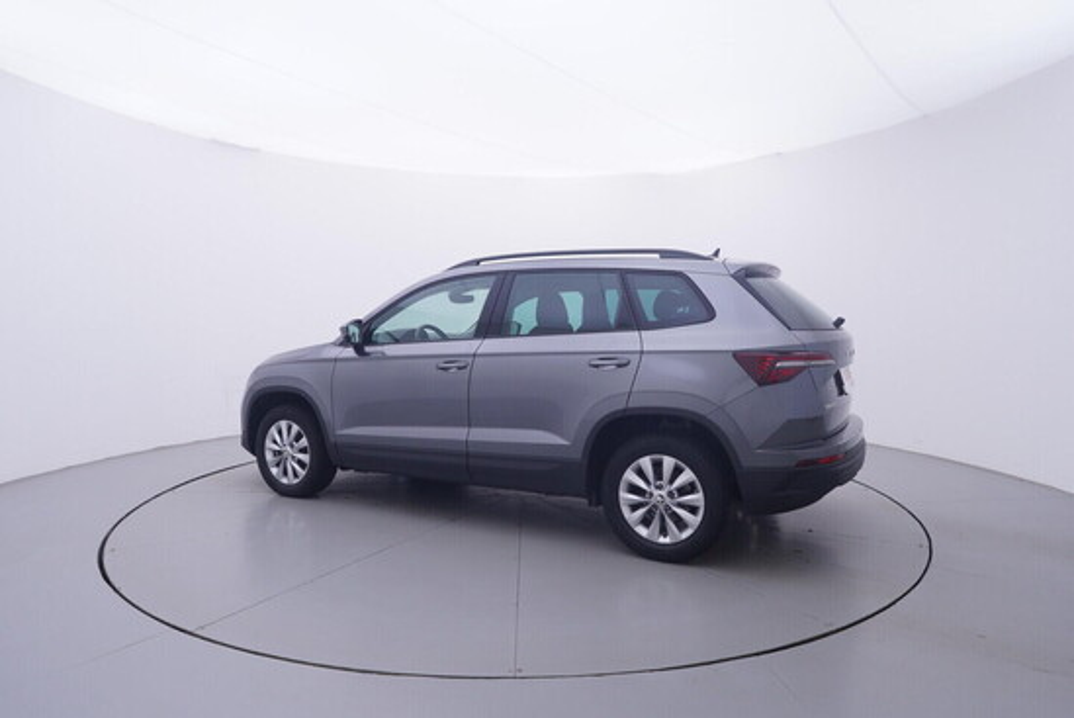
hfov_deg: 77.3
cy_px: 359
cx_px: 537
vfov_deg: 56.2
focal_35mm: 22
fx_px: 672
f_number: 5
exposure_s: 1/80
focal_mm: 15
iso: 200
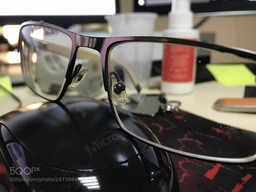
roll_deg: +1.0
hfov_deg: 63.4
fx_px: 207
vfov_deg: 49.7
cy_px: 96
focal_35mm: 28
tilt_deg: -14.2
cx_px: 128
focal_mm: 3.99
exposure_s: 1/17
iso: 64
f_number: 1.8
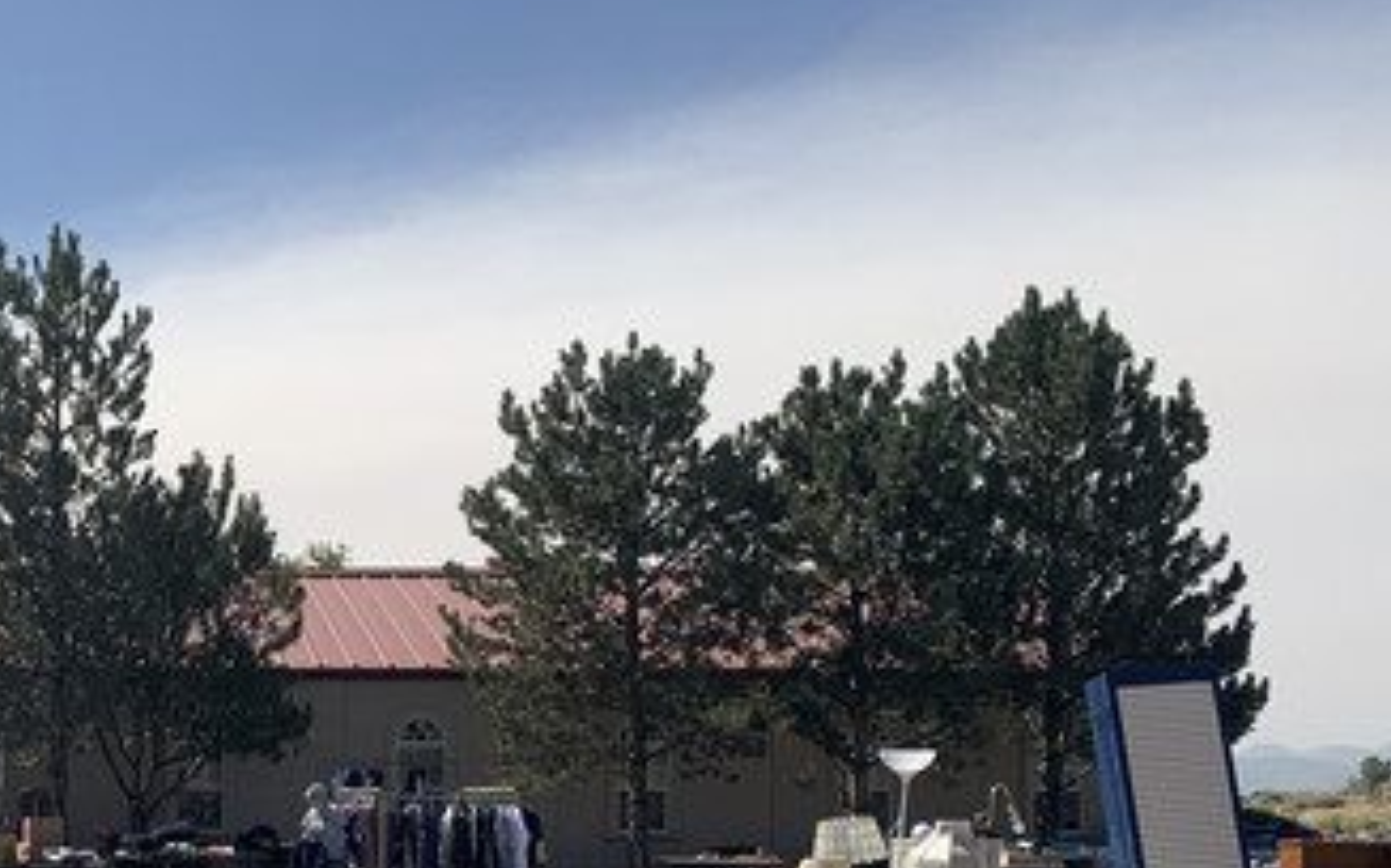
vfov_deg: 22.9
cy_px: 885
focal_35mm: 54
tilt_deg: -1.2
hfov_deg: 35.2
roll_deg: +0.1
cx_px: 115
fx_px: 2046
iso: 25
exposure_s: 1/3401
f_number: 1.8
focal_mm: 4.25
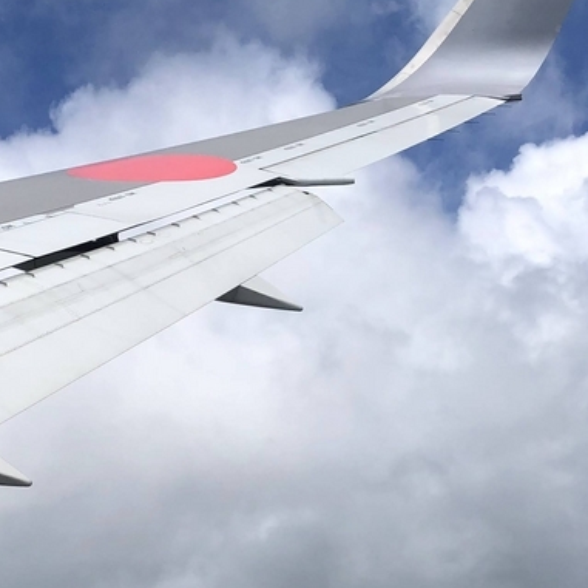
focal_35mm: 78
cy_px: 440
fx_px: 1499
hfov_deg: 22.0
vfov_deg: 22.0
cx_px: 133
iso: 20
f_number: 1.8
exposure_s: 1/2404
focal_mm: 3.99
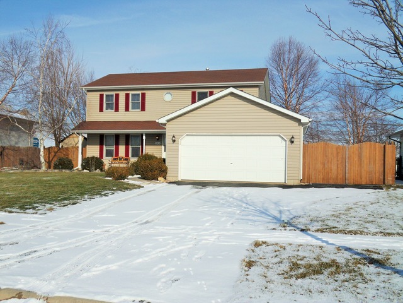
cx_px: 202
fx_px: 419
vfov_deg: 39.7
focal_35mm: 36
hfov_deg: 51.4
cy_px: 152
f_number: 8.7
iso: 80
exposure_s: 1/500
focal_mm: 6.3
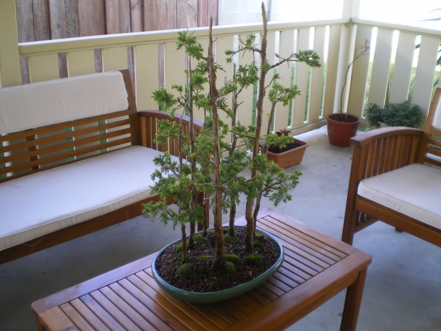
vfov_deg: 37.7
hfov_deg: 49.0
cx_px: 220
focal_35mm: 38
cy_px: 166
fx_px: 484
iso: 64
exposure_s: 1/30
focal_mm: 6.3
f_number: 3.1
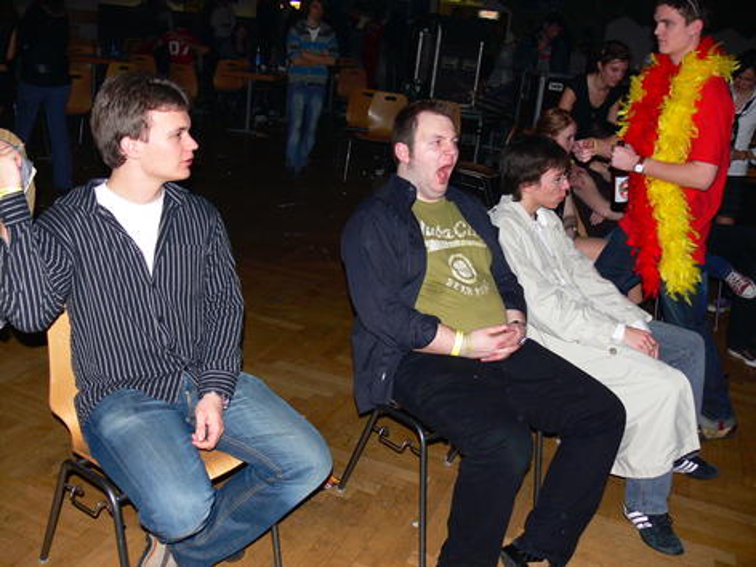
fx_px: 764
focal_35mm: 35
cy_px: 284
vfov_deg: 40.7
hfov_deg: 52.6
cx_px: 378
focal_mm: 7.4
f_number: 2.8
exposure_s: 1/30
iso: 100
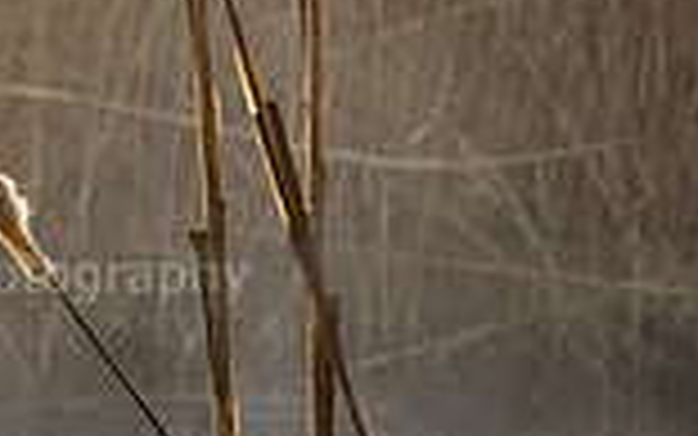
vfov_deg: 0.9
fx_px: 29306
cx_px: -72
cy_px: -353
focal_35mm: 1540
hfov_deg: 1.4
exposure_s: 1/13
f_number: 22
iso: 200
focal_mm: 270
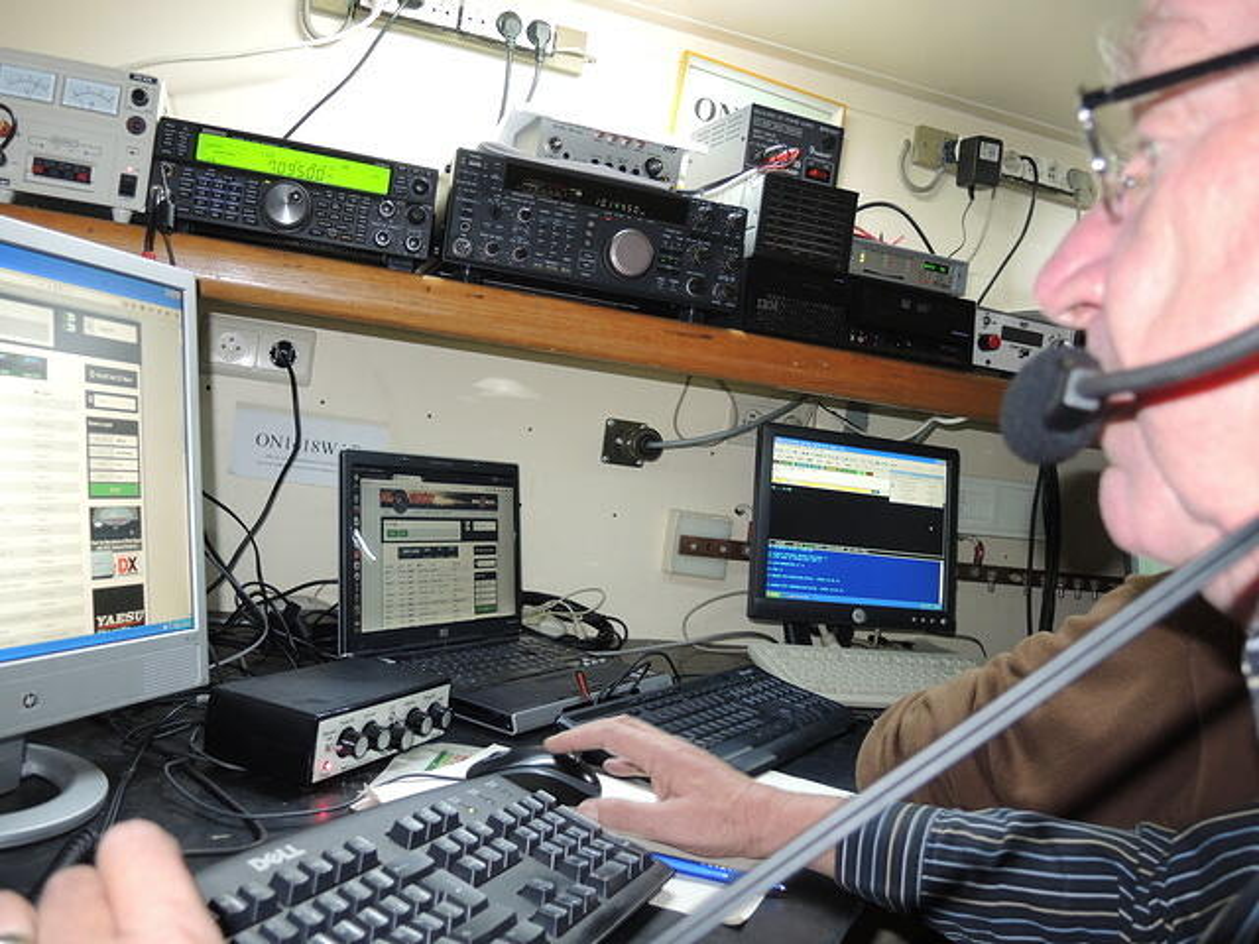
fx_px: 1018
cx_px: 630
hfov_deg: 63.4
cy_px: 472
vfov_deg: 49.7
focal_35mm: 28
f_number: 2
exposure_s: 1/30
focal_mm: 6
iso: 220
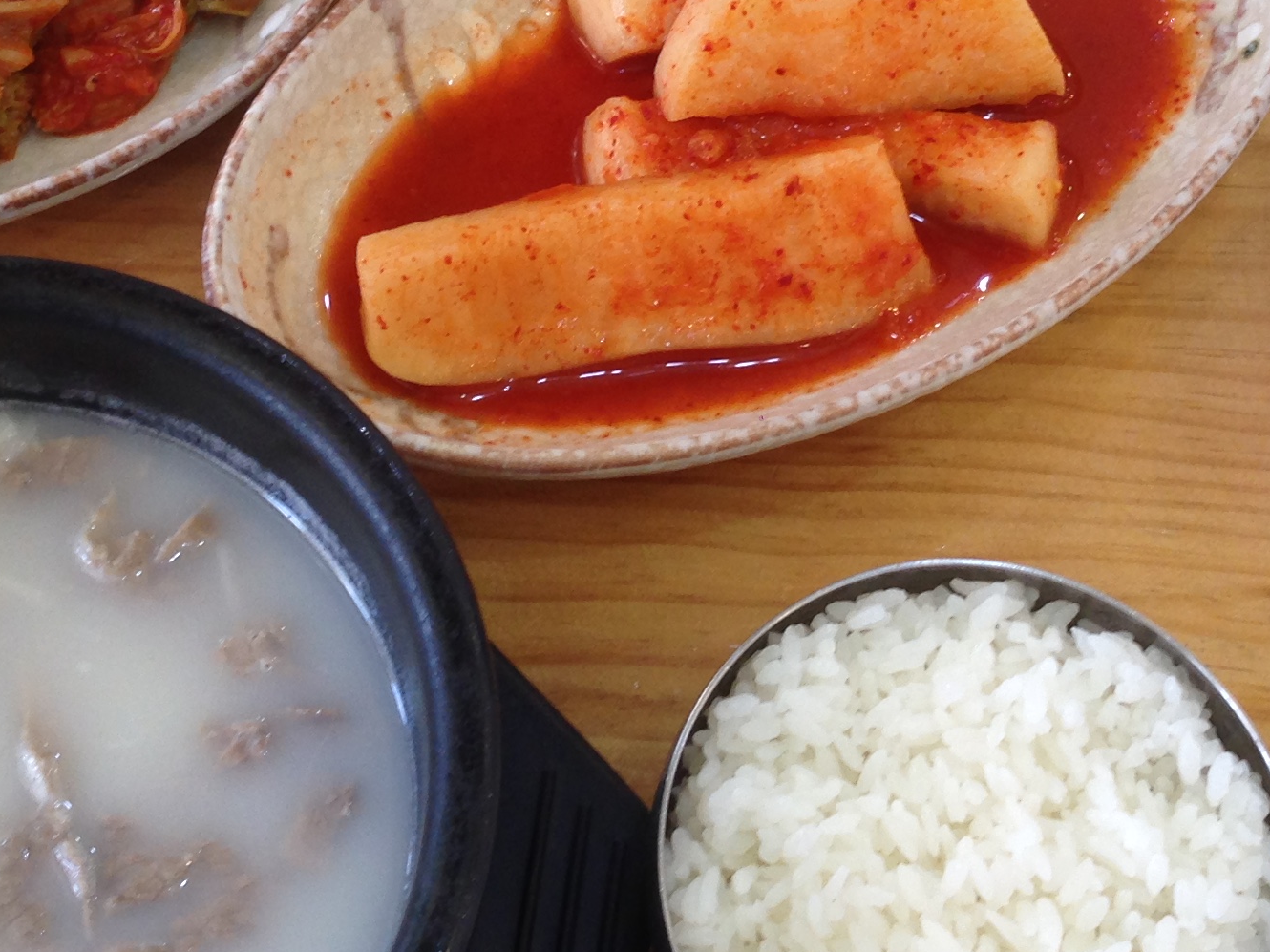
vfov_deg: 18.0
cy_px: 185
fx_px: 2971
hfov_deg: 24.1
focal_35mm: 81
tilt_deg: -57.5
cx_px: 576
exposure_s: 1/20
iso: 50
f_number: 2.4
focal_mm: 4.12
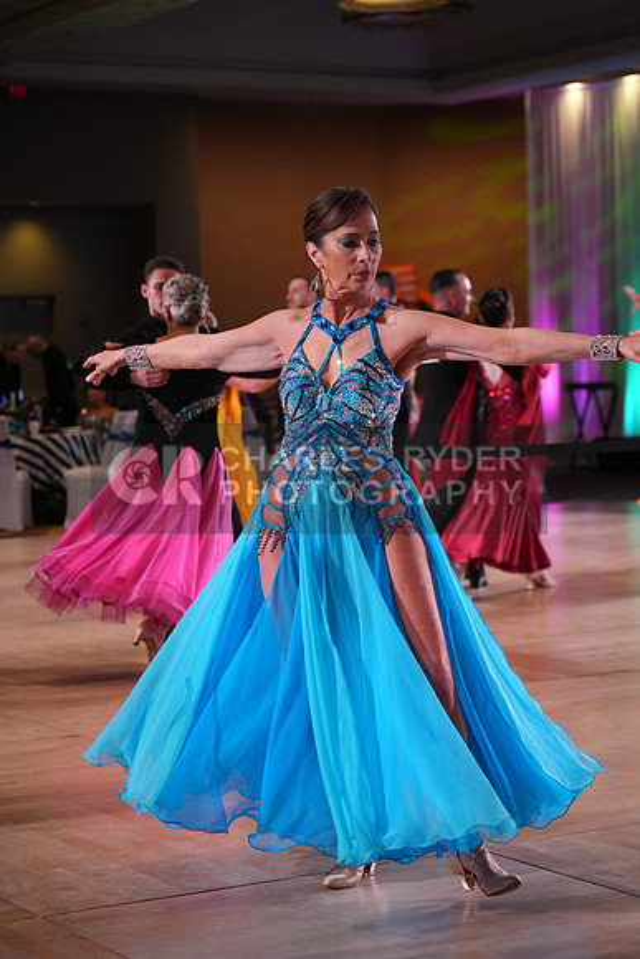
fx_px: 2185
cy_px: 480
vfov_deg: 24.8
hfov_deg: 16.7
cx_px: 320
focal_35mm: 82
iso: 2500
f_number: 4
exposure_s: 1/500
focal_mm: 82
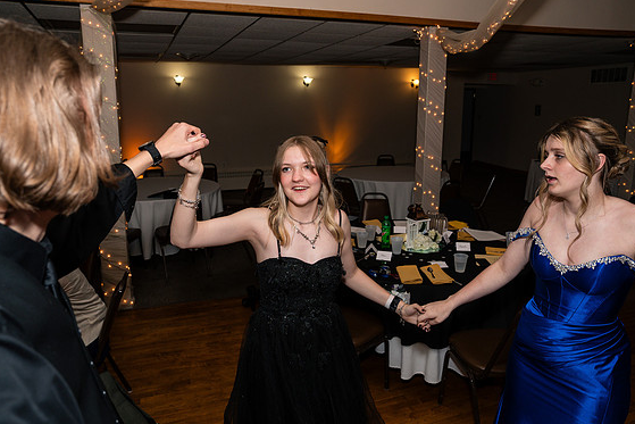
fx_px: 494
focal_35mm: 28
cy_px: 207
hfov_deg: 65.5
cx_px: 317
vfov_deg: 46.4
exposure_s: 1/250
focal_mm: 27
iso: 400
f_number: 5
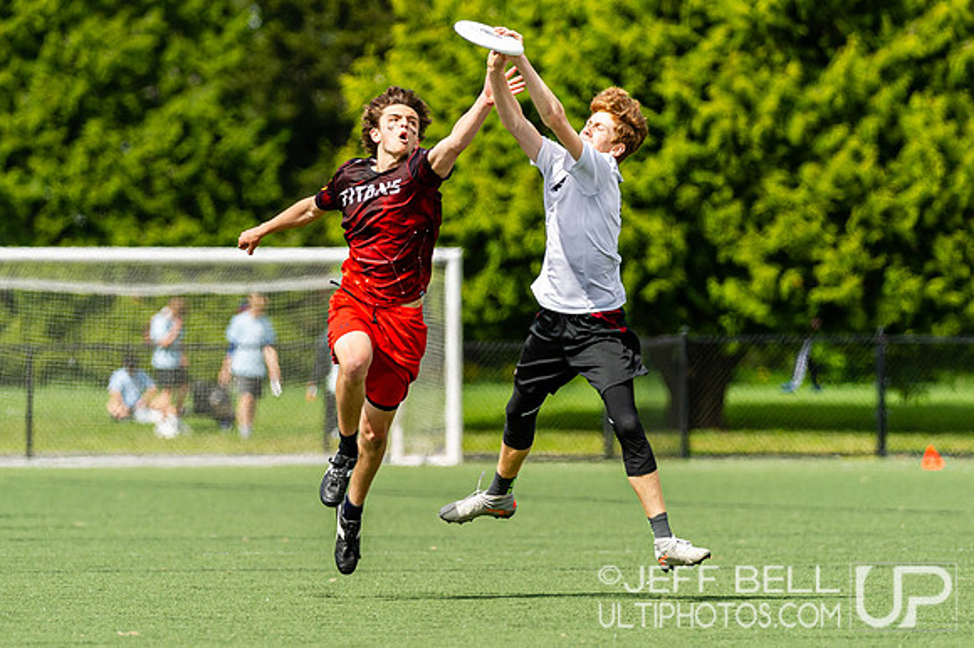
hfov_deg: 4.9
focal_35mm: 420
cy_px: 276
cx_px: 456
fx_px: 11352
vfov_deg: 3.3
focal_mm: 270
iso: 200
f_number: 4
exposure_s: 1/1000
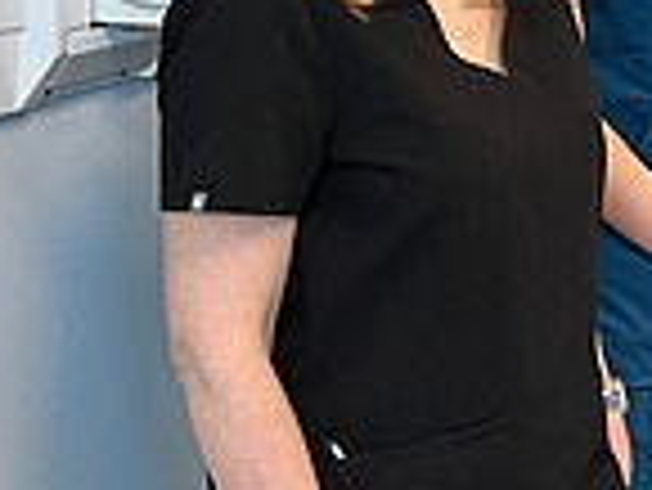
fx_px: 1960
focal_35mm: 104
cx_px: 1174
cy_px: -115
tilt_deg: -9.2
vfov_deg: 13.8
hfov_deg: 16.0
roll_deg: -2.7
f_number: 1.5
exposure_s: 1/52
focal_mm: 5.7
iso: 100
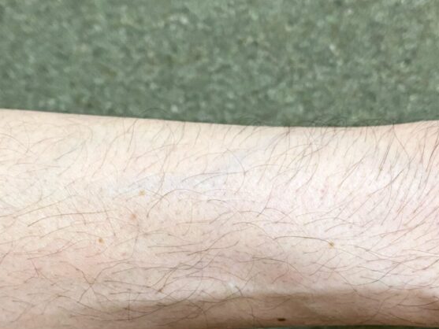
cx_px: 221
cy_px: 216
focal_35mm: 56
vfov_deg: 26.0
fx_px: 710
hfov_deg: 34.3
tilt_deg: -73.5
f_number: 1.8
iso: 200
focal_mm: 4.25
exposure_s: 1/50
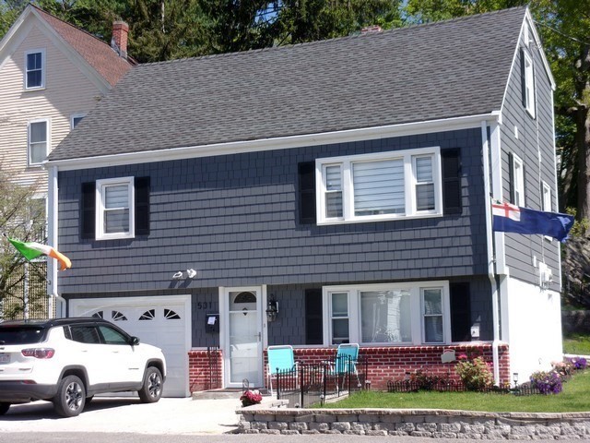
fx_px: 1091
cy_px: 222
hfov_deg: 30.3
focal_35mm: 64
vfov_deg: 22.9
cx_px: 295
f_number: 5.2
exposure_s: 1/340
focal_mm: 11.5
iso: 80
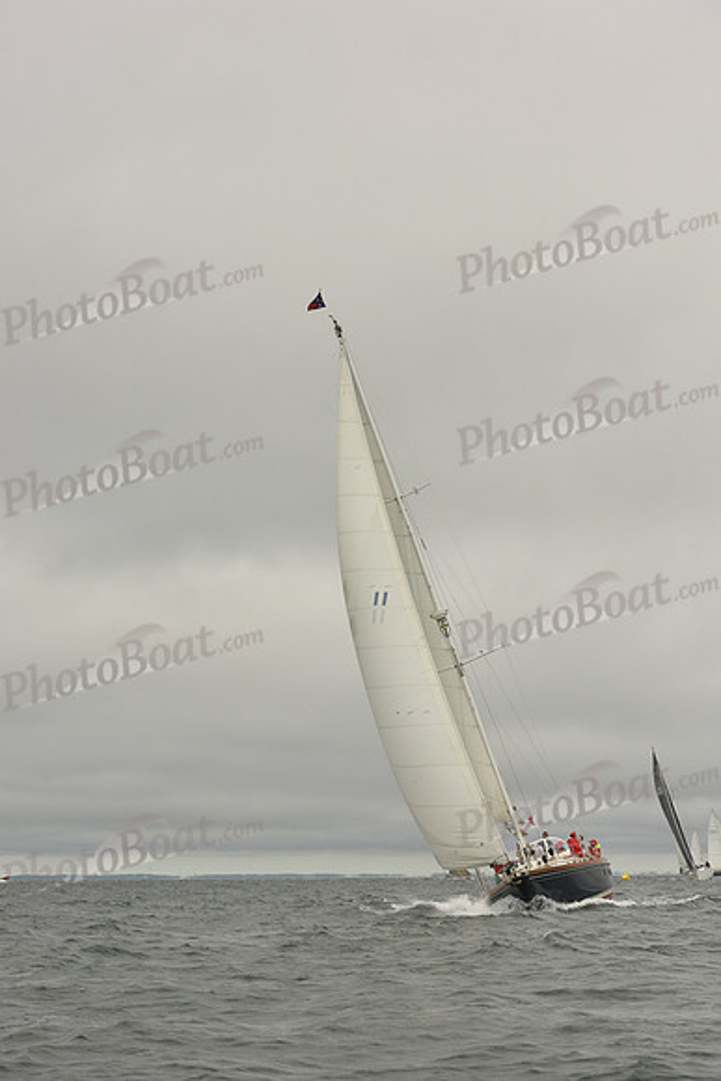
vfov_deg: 28.8
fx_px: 2101
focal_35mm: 70
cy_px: 540
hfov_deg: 19.5
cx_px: 360
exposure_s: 1/800
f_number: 10
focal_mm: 70
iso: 320
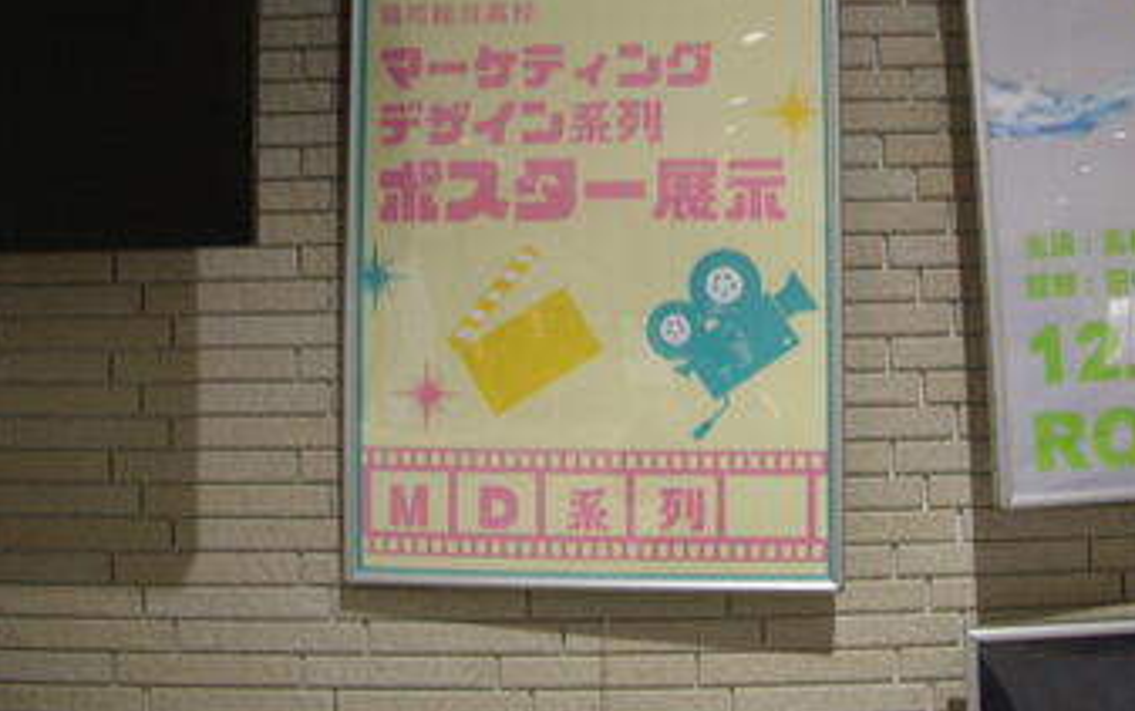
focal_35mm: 44
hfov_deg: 45.2
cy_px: 222
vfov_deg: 29.0
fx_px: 1362
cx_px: 640
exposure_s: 1/5.9
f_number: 2.8
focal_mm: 5.8
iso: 73
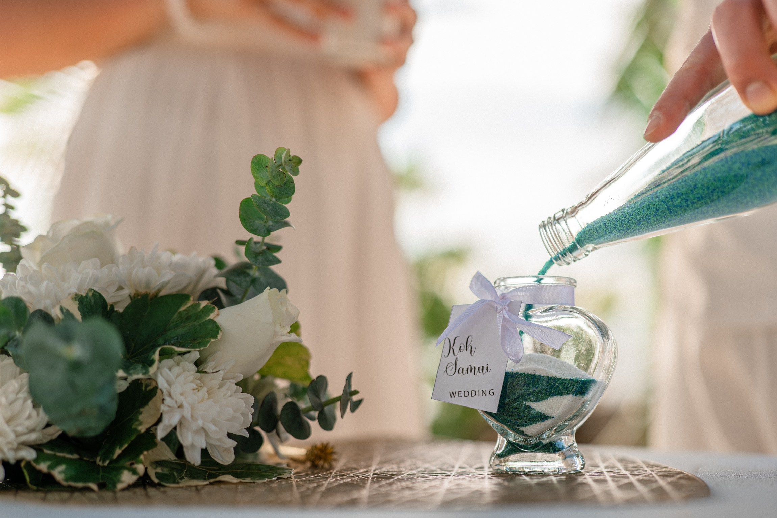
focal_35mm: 50
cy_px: 259
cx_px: 388
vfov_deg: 27.0
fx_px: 1079
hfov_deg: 39.6
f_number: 2.2
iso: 640
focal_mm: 50
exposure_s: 1/3200
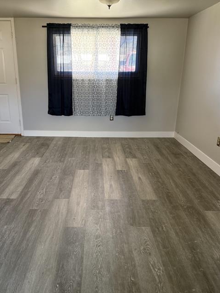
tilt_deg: -15.9
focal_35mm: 29
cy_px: 139
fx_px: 246
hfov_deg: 48.1
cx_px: 95
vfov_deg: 61.6
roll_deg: -2.1
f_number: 1.78
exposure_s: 1/68
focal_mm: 6.76
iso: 200
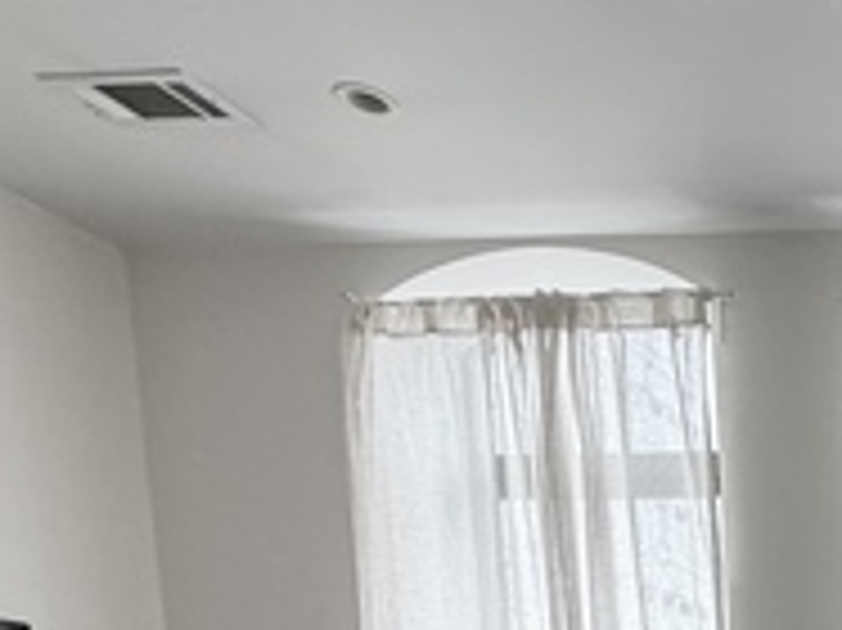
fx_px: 1215
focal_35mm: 50
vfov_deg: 22.7
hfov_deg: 27.5
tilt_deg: -8.1
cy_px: 986
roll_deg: +0.7
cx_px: 1236
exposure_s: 1/120
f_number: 2.2
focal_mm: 2.22
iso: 125
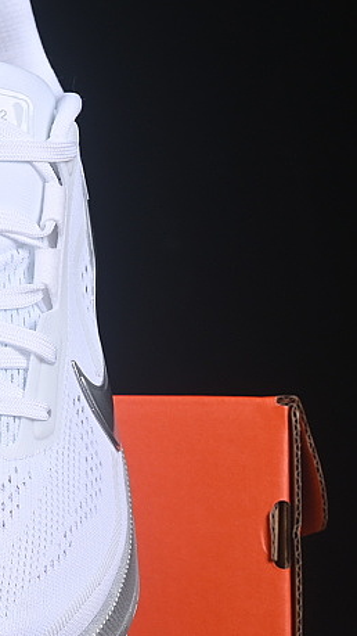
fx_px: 3115
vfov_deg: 11.6
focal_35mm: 185
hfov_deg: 6.4
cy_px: 420
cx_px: -230
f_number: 8
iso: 160
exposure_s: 1/80
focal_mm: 50
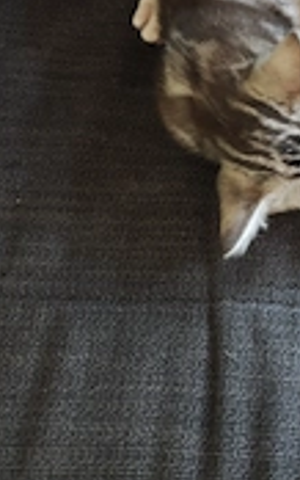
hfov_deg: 21.3
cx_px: 374
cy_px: 61
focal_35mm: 56
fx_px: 731
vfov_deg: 34.5
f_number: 1.62
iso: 1000
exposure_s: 1/26.3
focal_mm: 6.55
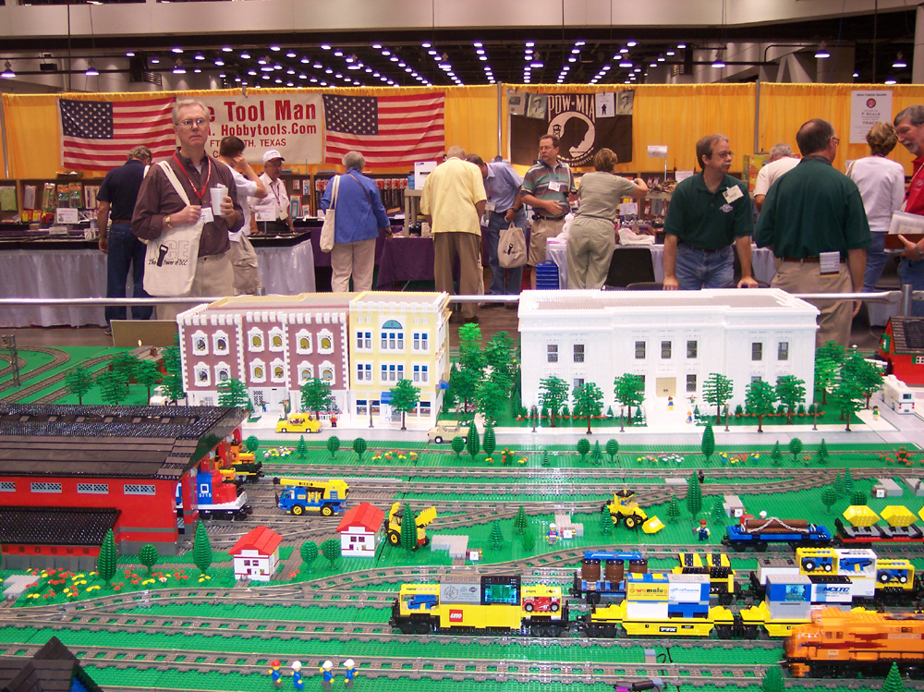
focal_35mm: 38
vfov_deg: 37.7
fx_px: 1014
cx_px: 462
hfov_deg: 49.0
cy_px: 346
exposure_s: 1/45
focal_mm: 8
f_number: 2.8
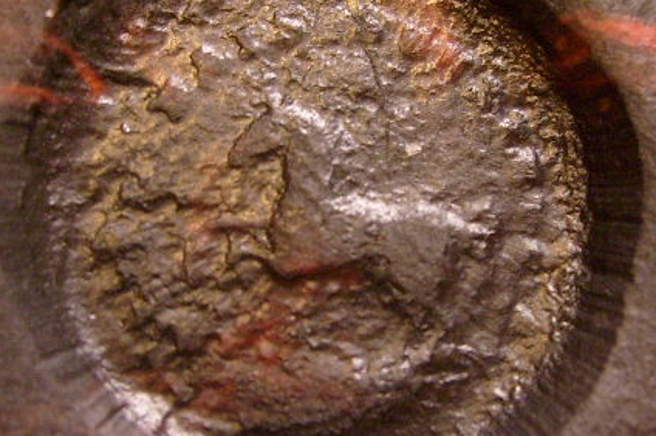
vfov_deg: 30.5
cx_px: 330
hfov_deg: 44.5
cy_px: 232
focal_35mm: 44
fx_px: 801
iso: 100
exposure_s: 1/90
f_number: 2.8
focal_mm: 5.8
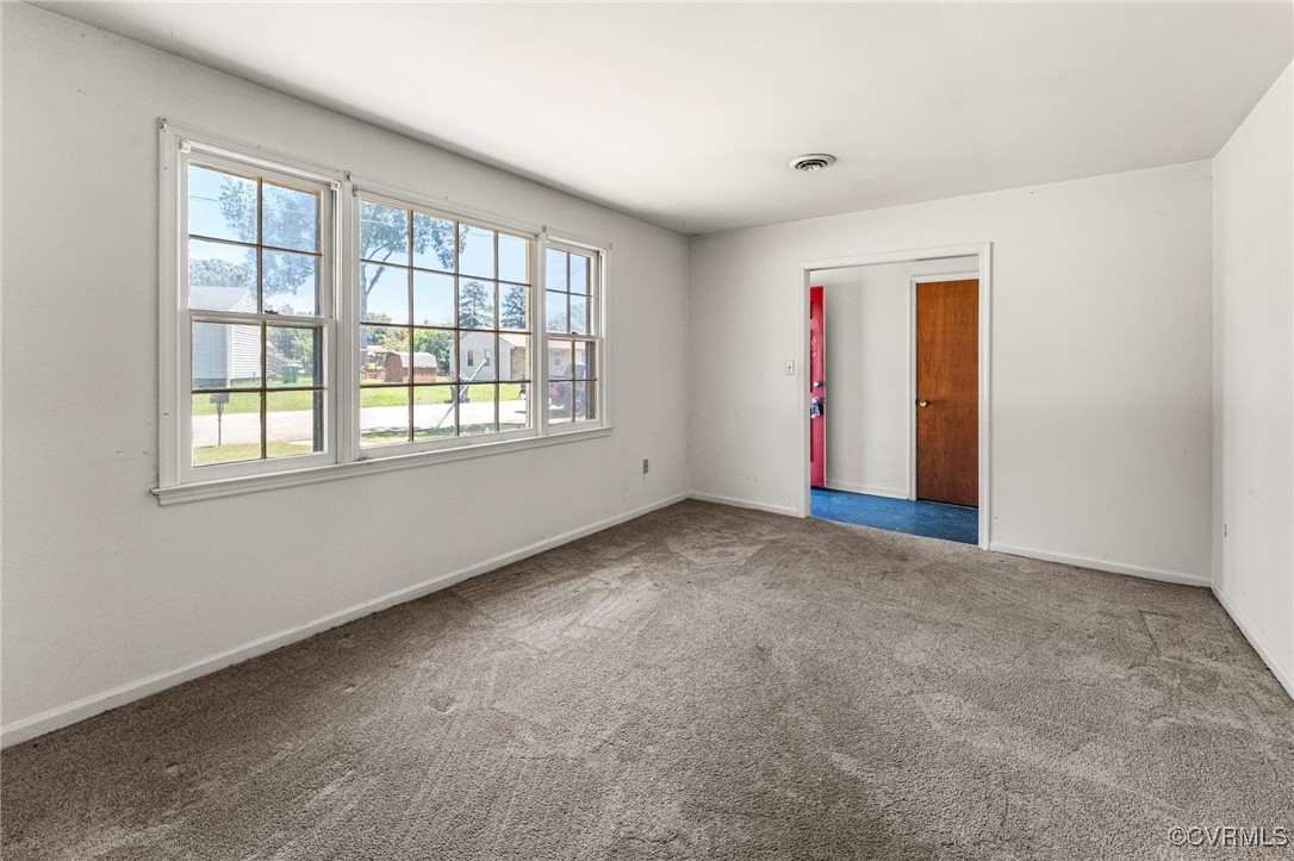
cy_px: 430
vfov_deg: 78.8
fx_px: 525
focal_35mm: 15
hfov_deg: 101.9
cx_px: 647
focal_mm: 14.6
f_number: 7.1
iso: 1250
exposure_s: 1/125
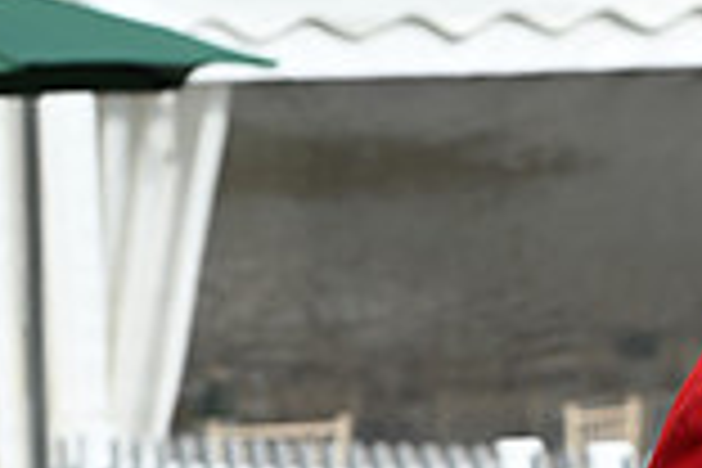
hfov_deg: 3.9
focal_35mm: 519
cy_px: 848
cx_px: 1215
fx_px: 10120
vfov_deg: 2.6
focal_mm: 140
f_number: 4.5
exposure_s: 1/1000
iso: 140
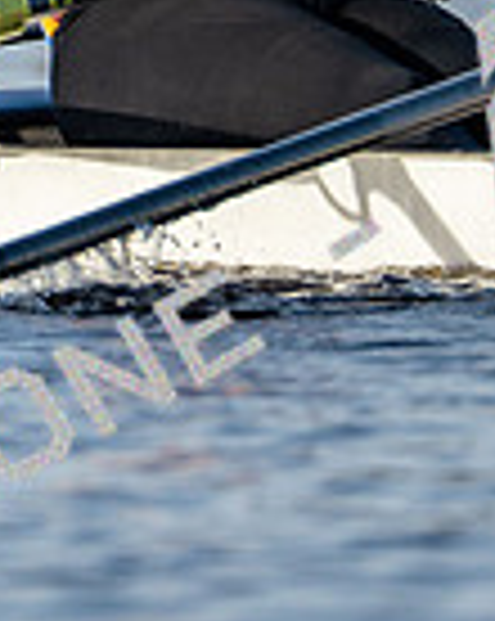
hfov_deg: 0.7
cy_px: -214
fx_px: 43516
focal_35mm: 2371
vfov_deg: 0.8
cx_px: 90
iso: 800
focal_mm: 600
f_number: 6.3
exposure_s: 1/2000
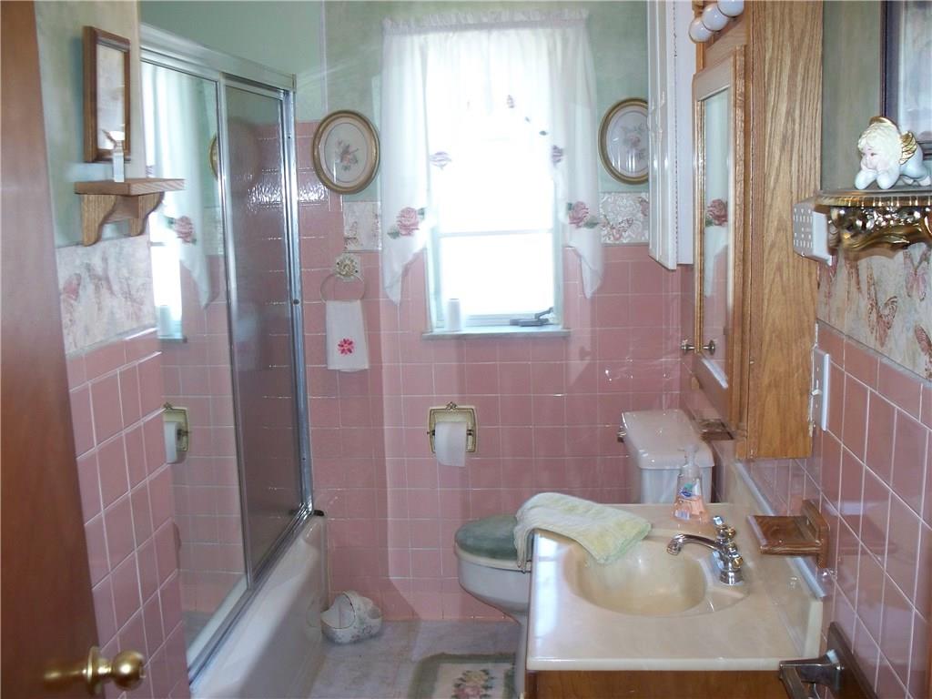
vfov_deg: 39.7
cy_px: 350
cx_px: 466
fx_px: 969
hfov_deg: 51.4
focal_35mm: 36
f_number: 2.8
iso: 200
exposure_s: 1/30
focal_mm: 7.54
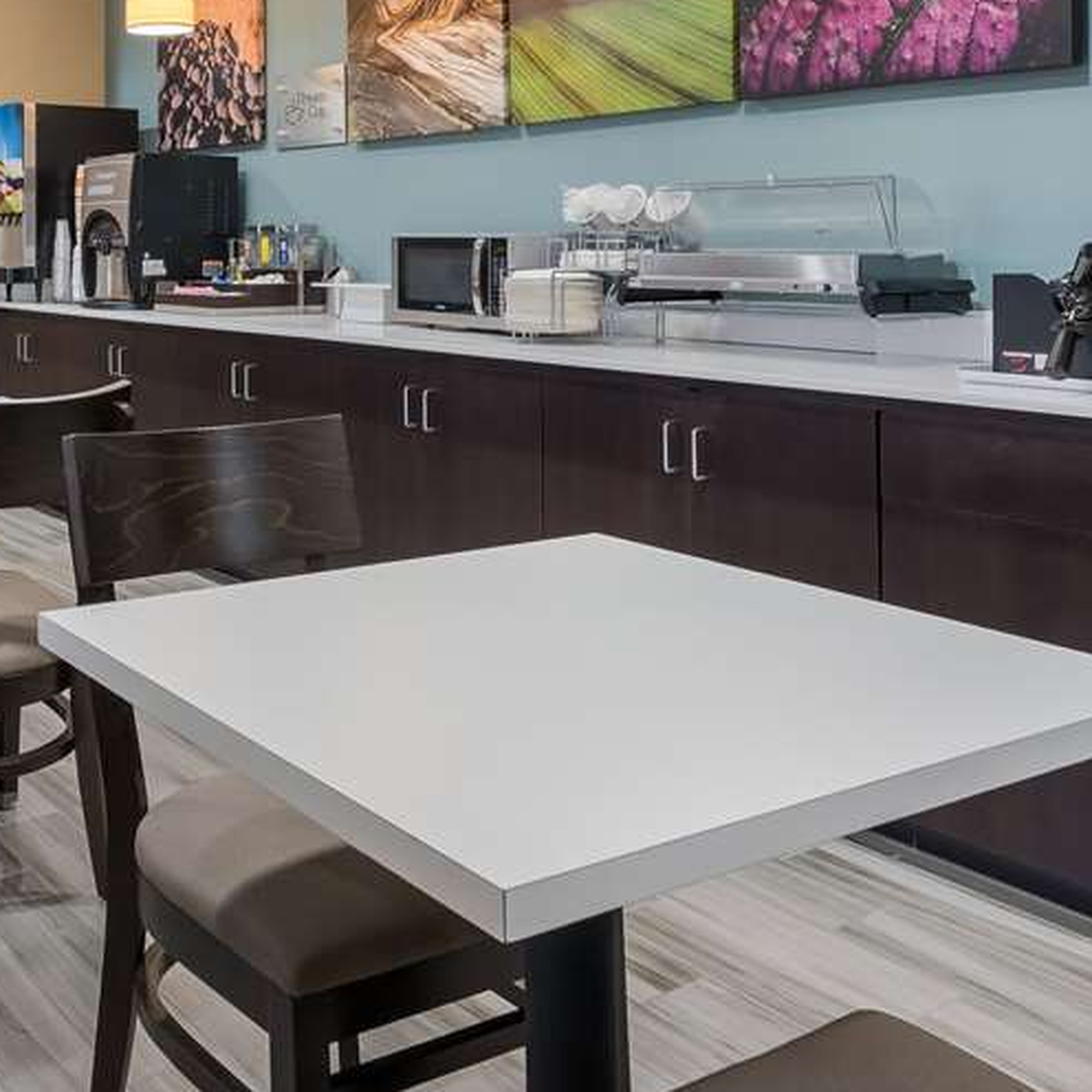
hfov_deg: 41.0
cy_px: 240
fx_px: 1285
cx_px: 35
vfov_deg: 44.1
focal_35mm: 36
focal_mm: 14
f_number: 8
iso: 200
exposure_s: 1
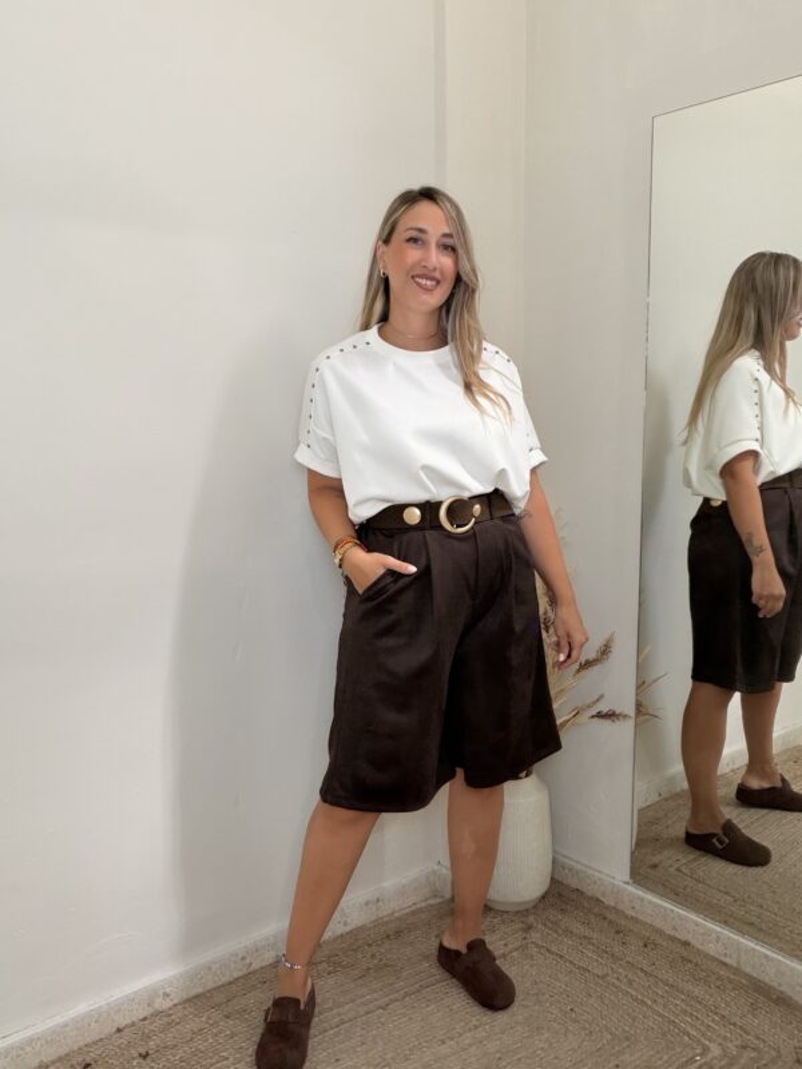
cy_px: 534
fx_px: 927
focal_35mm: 30
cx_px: 401
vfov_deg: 60.0
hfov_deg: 46.8
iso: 100
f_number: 1.9
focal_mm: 2.71
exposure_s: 1/60
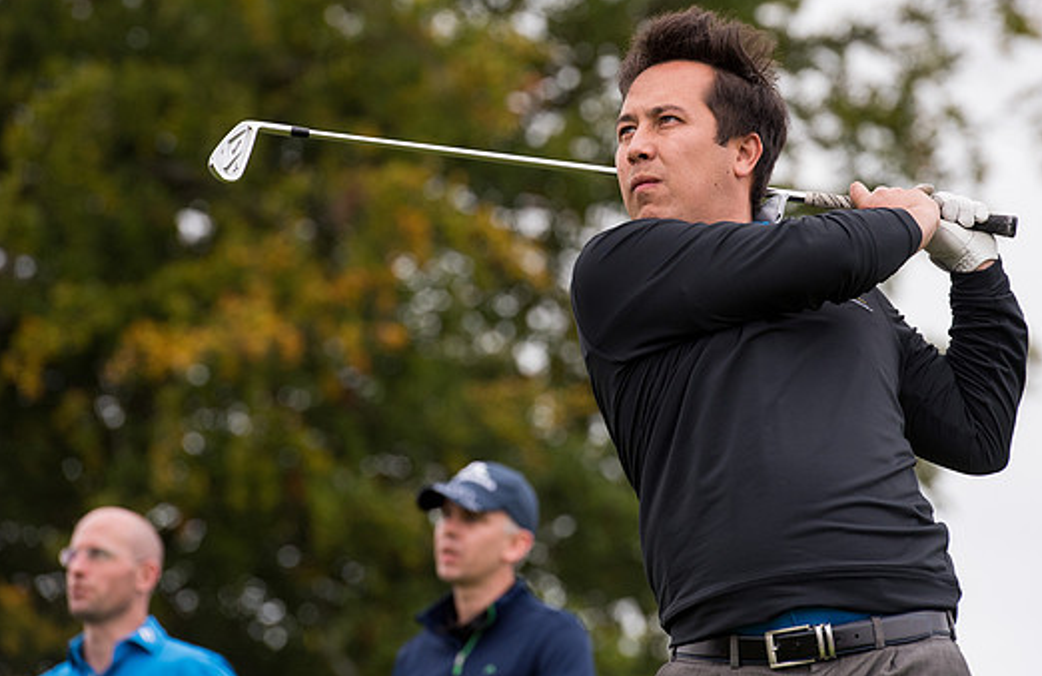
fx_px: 7408
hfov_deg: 8.0
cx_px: 613
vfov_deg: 5.2
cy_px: 250
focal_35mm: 258
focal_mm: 200
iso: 800
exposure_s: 1/1000
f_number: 5.6
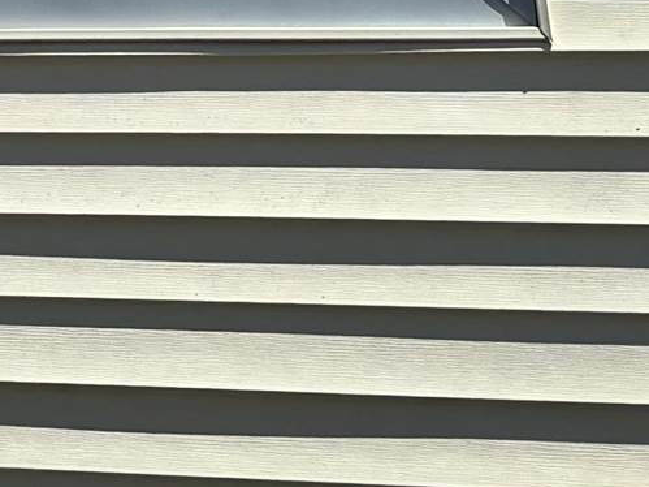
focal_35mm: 160
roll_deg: -1.3
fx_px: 2999
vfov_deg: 8.0
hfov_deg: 11.2
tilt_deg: +20.9
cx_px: -656
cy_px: -954
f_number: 1.6
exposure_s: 1/4255
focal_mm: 5.96
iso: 50
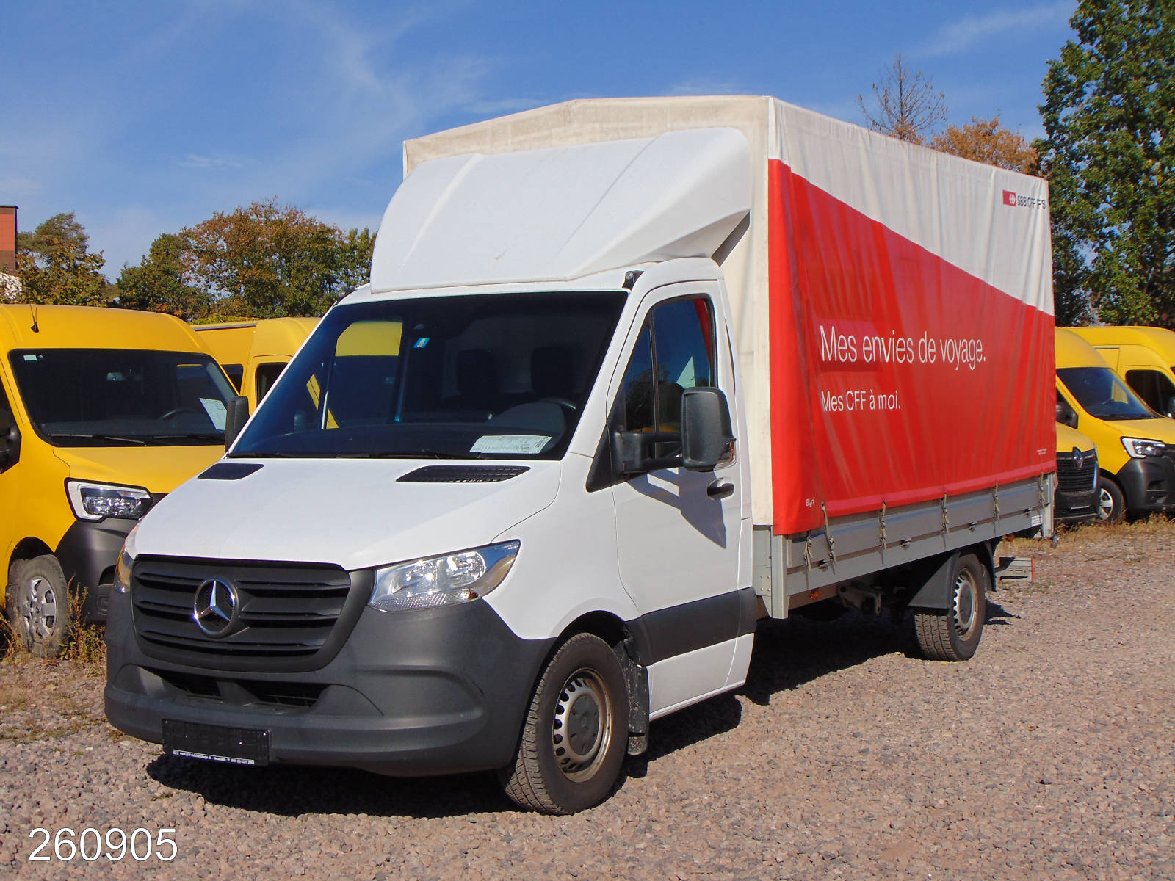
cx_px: 588
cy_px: 440
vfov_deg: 29.1
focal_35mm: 50
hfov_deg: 38.2
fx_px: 1697
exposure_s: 1/320
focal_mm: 9
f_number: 9
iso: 80
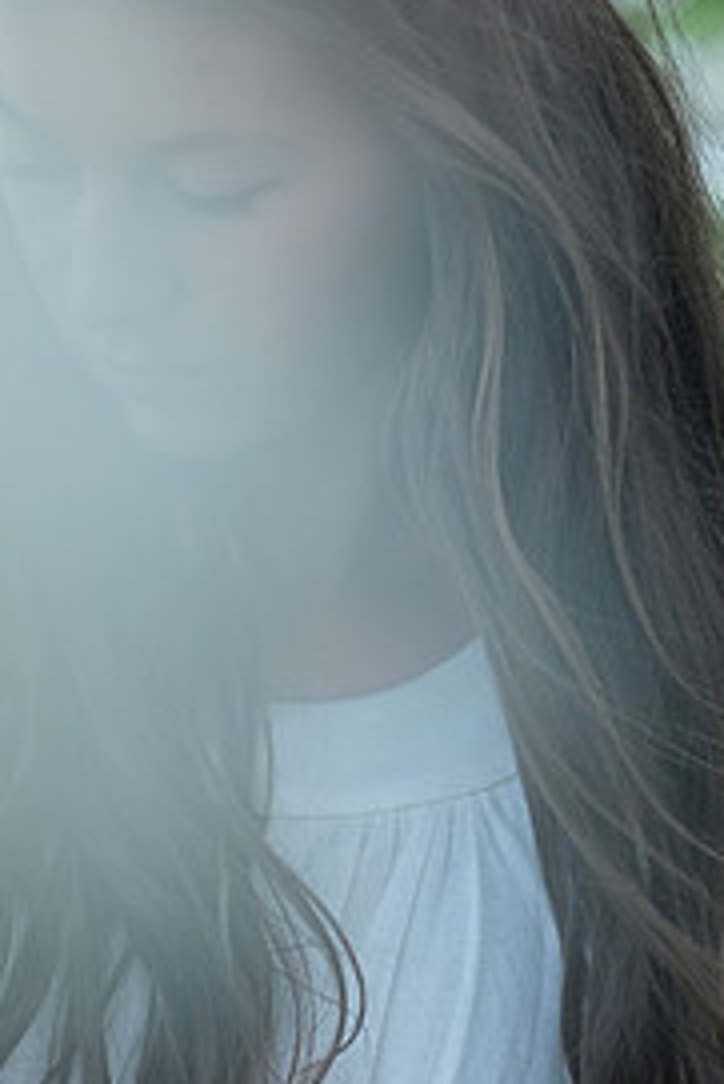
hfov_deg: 9.7
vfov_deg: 14.5
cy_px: 552
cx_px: 288
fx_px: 4248
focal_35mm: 141
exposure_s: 1/400
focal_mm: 85
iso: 2500
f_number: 4
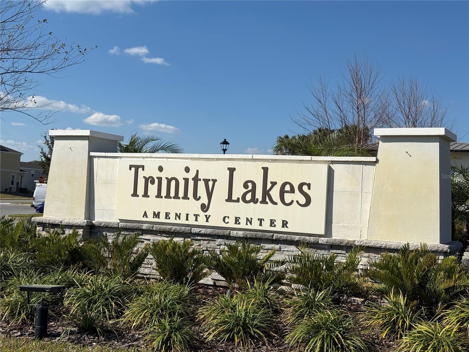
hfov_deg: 39.7
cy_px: 176
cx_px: 234
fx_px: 650
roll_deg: -3.7
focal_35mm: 48
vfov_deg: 30.3
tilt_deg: +2.3
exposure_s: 1/8772
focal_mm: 6.76
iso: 64
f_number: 1.78
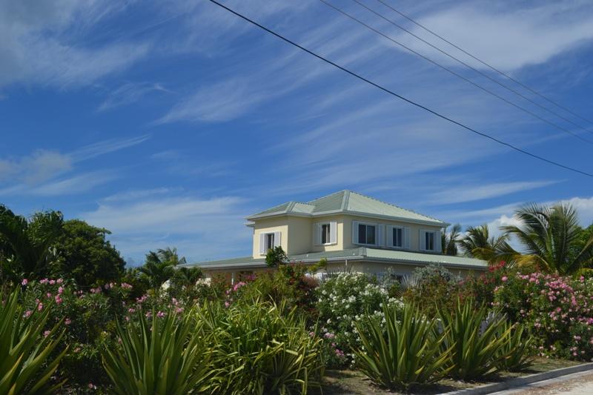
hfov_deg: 46.4
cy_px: 198
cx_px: 296
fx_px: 692
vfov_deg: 31.9
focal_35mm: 42
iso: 100
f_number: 9
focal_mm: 28
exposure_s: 1/320
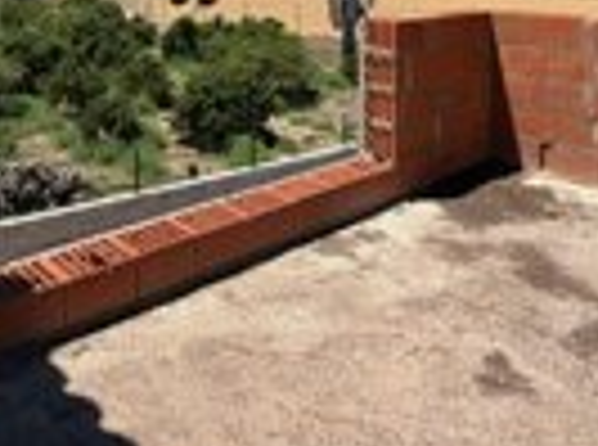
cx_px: 229
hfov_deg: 48.7
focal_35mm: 38
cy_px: -41
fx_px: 655
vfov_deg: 33.0
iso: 20
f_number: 2.2
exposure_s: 1/770
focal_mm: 2.22
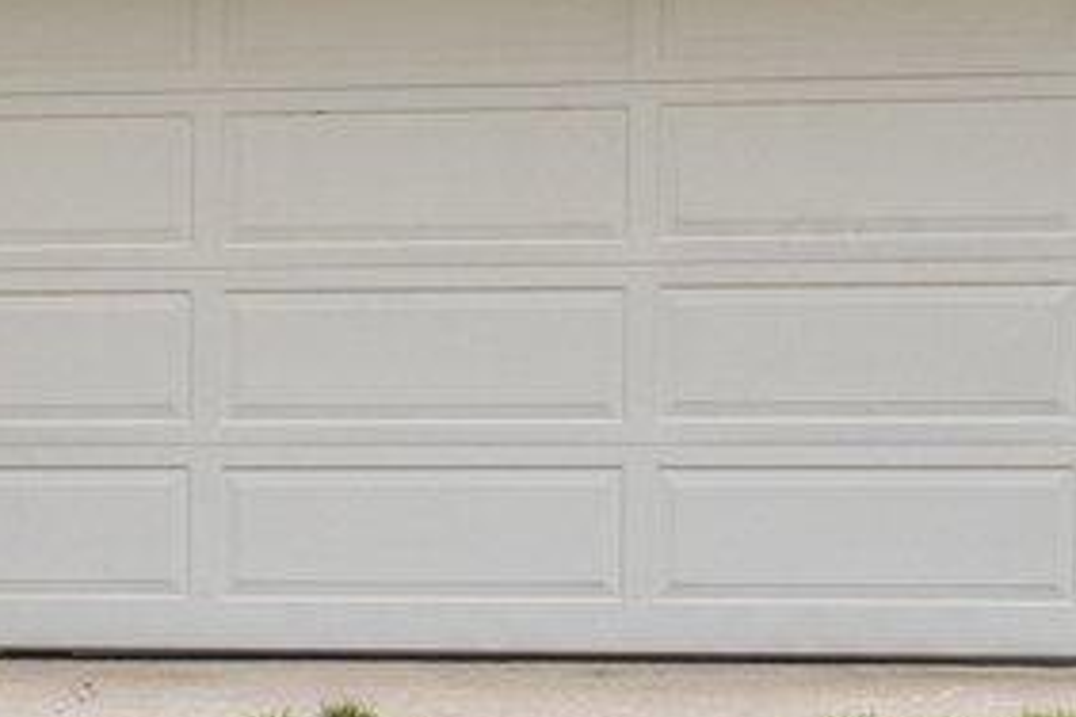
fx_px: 6515
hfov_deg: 8.7
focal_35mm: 218
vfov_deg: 6.3
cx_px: -1423
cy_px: 147
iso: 800
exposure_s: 1/60
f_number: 10
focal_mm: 30
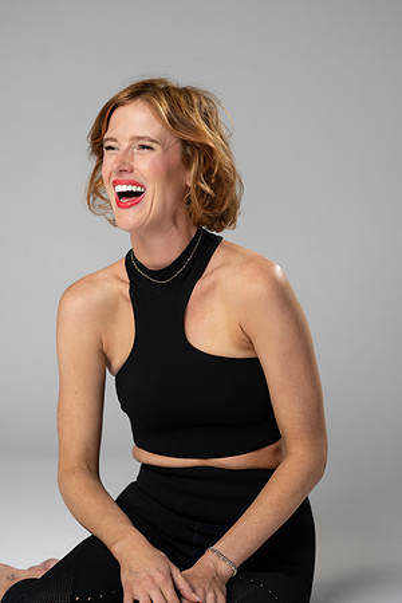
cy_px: 302
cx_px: 201
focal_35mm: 85
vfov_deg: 23.9
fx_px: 1424
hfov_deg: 16.1
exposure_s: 1/125
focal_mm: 85
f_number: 3.2
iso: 200
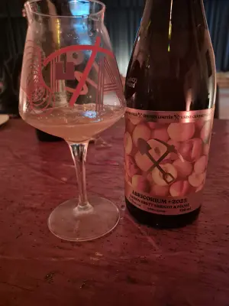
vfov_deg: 73.9
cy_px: 153
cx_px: 114
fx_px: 203
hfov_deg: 58.9
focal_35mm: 23
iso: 1250
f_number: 1.8
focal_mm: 5.4
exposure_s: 1/24
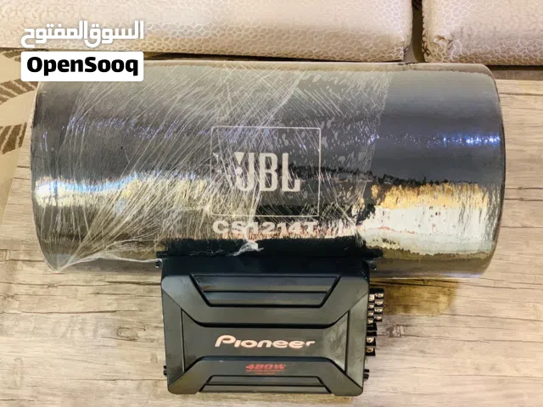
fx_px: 816
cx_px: 272
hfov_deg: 36.8
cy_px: 204
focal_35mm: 52
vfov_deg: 28.0
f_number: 2.4
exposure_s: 1/33
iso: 500
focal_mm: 6
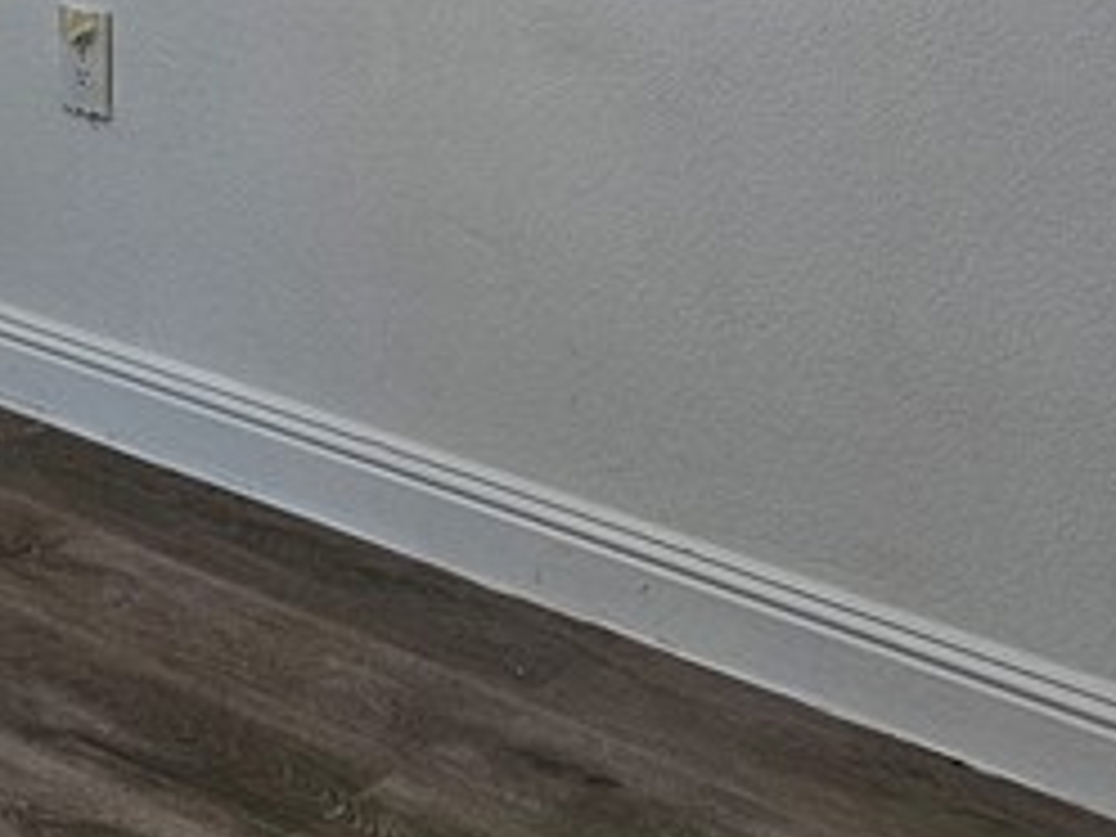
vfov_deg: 13.6
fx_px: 3192
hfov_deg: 19.8
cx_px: 572
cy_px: -616
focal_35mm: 99
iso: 125
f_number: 1.8
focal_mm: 5
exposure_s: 1/120
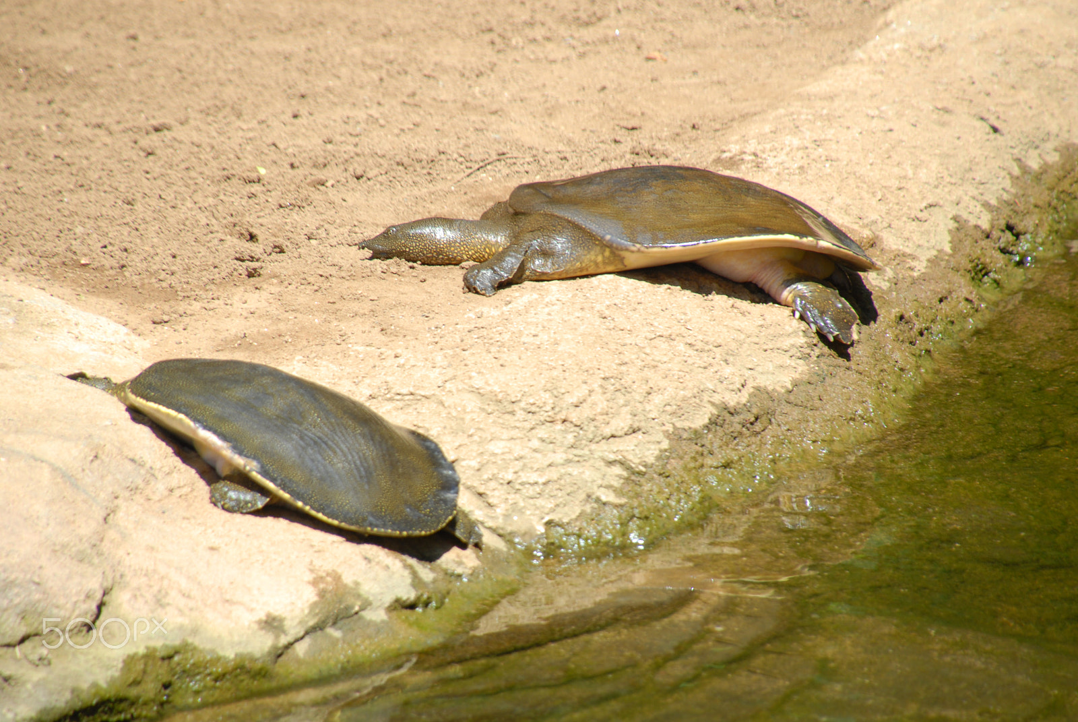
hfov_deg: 4.6
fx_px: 13491
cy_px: 361
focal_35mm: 450
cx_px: 539
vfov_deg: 3.1
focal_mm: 300
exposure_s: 1/100
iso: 100
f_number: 7.1
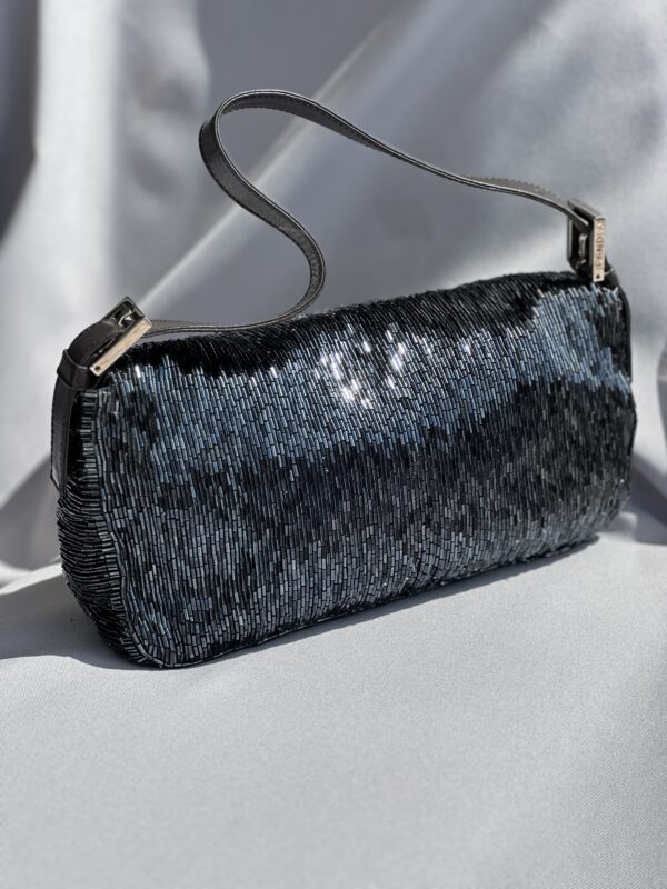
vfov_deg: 25.3
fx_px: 1978
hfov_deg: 19.1
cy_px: 444
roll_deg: +0.6
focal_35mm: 77
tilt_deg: -20.2
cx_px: 334
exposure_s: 1/605
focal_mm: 9
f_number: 2.8
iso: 32
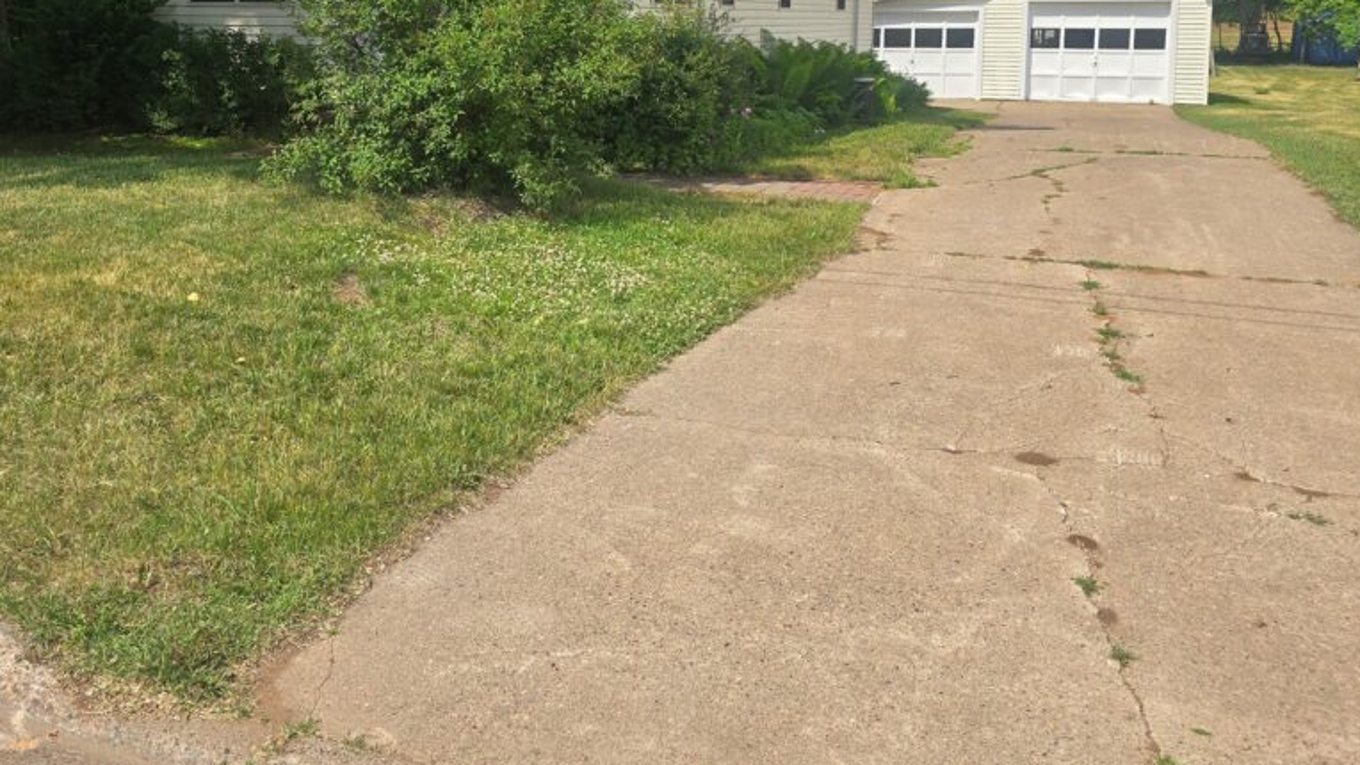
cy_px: 123
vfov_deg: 32.5
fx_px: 1262
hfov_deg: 55.9
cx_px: 508
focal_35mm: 35
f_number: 1.7
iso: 12
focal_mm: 6.3
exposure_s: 1/771
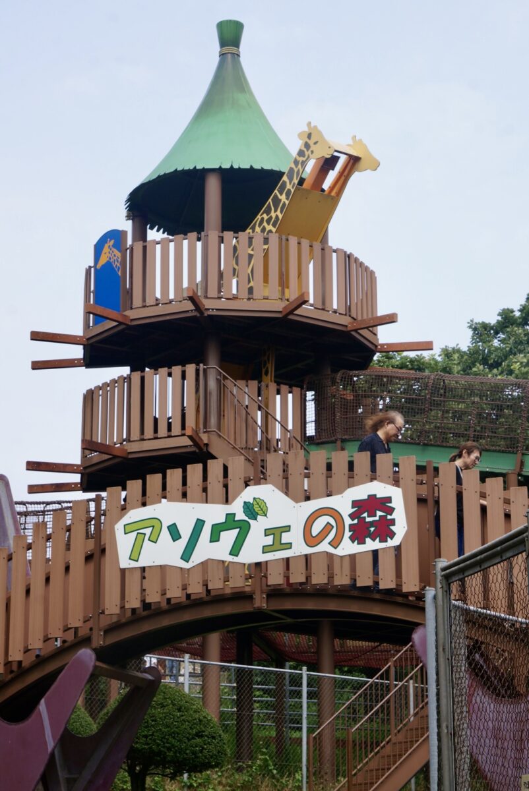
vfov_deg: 24.6
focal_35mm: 82
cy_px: 396
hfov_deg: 16.6
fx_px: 1815
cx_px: 264
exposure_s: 1/125
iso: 100
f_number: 11
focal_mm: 55
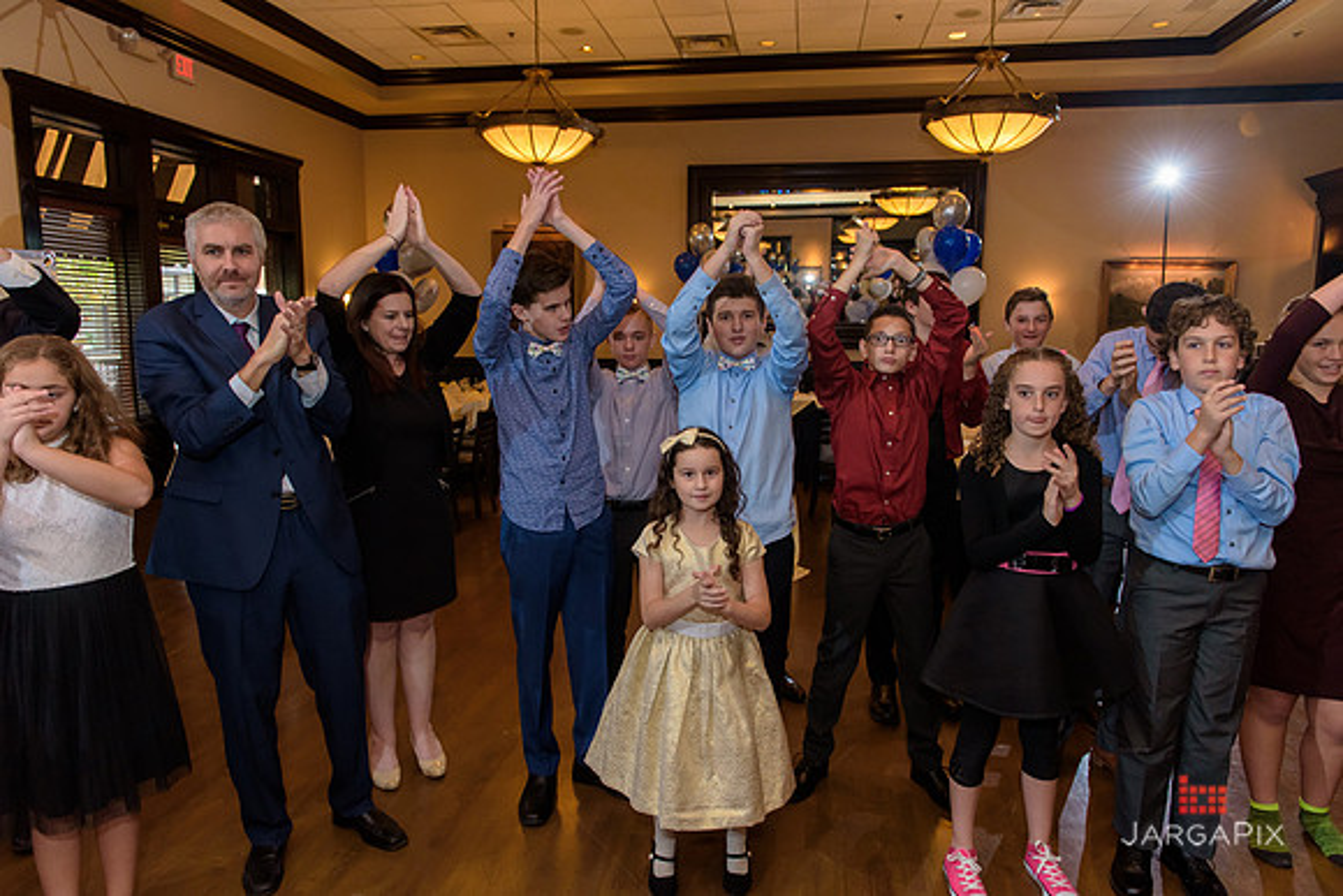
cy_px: 448
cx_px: 672
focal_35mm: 24
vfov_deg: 53.2
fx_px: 896
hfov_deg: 73.7
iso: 1600
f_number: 3.2
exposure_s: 1/125
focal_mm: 24
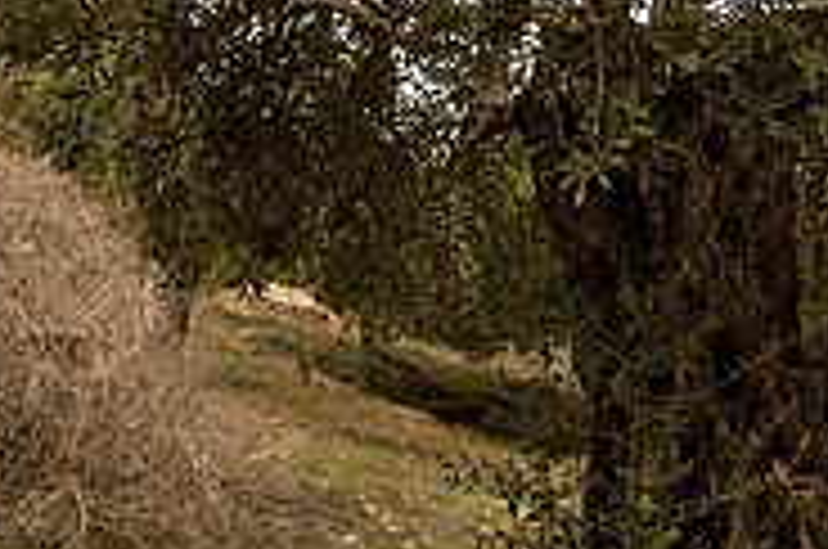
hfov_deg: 14.3
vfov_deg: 9.6
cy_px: -254
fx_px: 3191
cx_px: 1022
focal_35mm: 139
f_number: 2.8
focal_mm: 44
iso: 200
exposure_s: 1/125
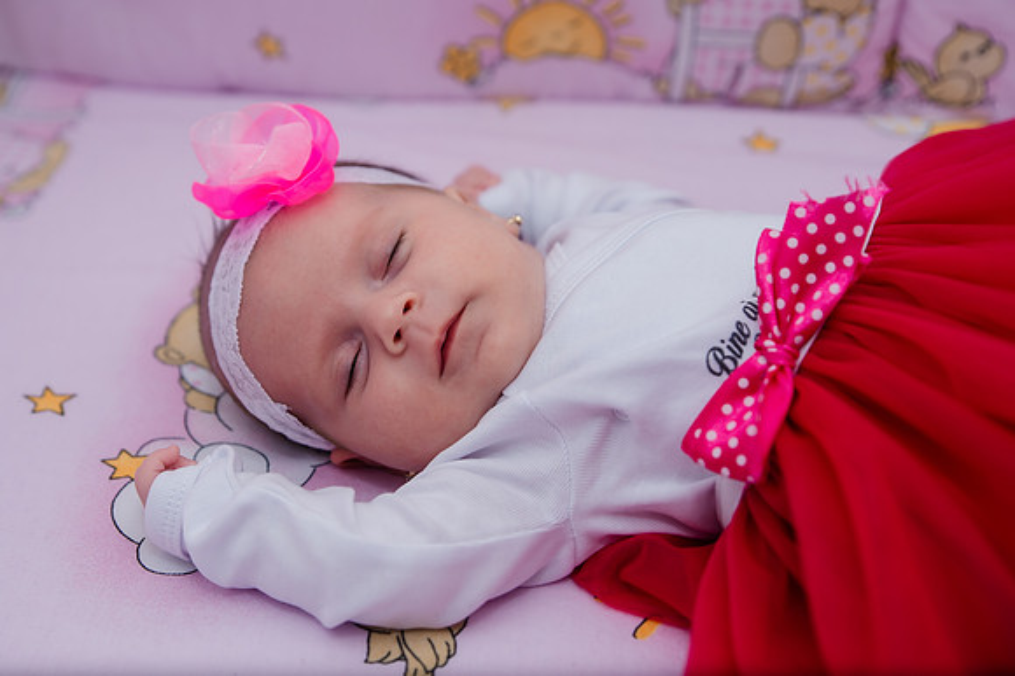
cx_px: 416
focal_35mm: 54
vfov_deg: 24.9
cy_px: 277
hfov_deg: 36.6
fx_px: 1529
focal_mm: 46
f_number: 3.5
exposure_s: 1/250
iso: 200
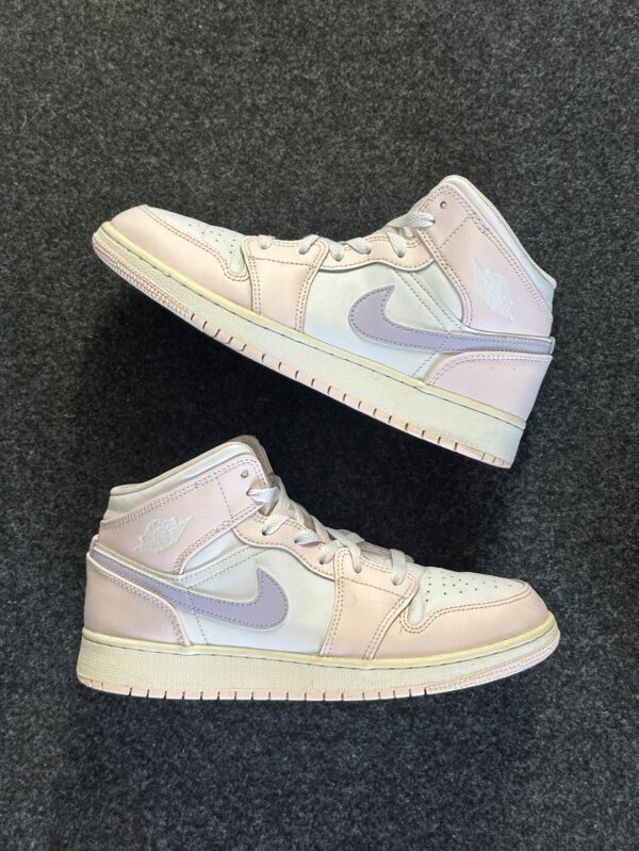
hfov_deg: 30.3
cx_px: 320
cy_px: 426
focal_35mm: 48
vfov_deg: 39.6
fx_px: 1180
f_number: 1.78
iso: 160
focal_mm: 6.86
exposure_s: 1/50
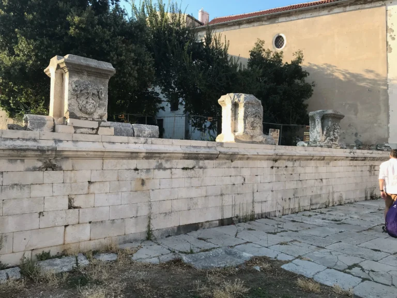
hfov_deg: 63.4
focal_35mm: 28
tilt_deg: +2.2
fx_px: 321
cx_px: 198
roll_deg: -0.4
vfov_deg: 49.7
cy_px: 149
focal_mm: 3.99
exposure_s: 1/626
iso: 20
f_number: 1.8
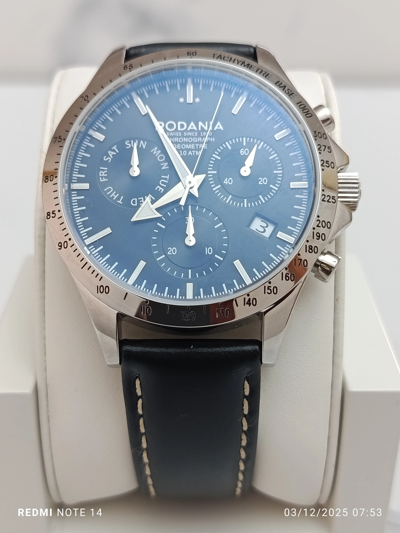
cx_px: 200
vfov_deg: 39.7
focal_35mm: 48
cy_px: 266
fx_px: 740
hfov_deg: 30.3
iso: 360
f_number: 1.7
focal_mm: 5.24
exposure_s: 1/100
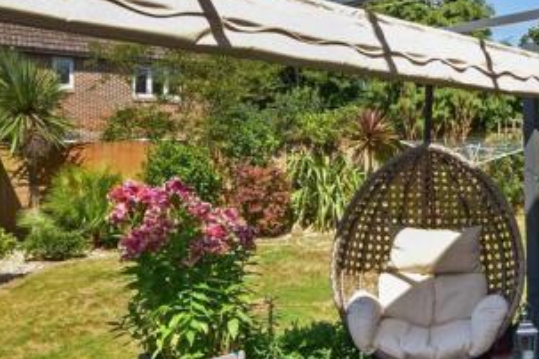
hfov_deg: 47.0
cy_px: 136
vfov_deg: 34.0
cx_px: 429
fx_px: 584
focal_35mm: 39
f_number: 14
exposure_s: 1/60
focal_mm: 12
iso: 400
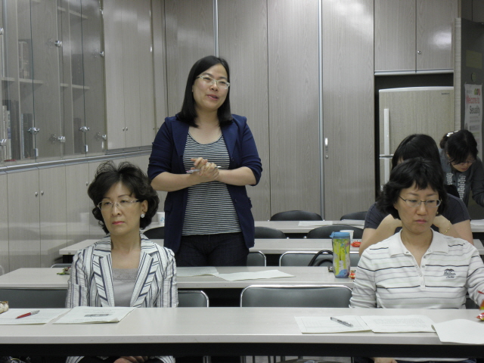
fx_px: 1119
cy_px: 182
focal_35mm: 80
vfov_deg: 18.4
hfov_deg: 24.4
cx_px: 242
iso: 125
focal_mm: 14.25
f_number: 3.9
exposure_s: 1/15
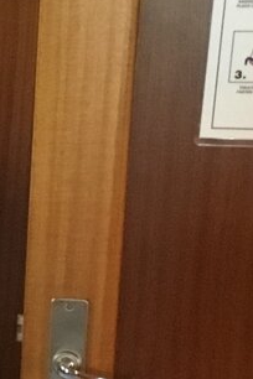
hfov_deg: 8.7
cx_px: -459
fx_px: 1423
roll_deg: +3.2
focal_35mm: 135
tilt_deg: -20.0
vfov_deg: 14.8
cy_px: 419
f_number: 2.4
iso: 250
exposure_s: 1/17
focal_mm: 3.3
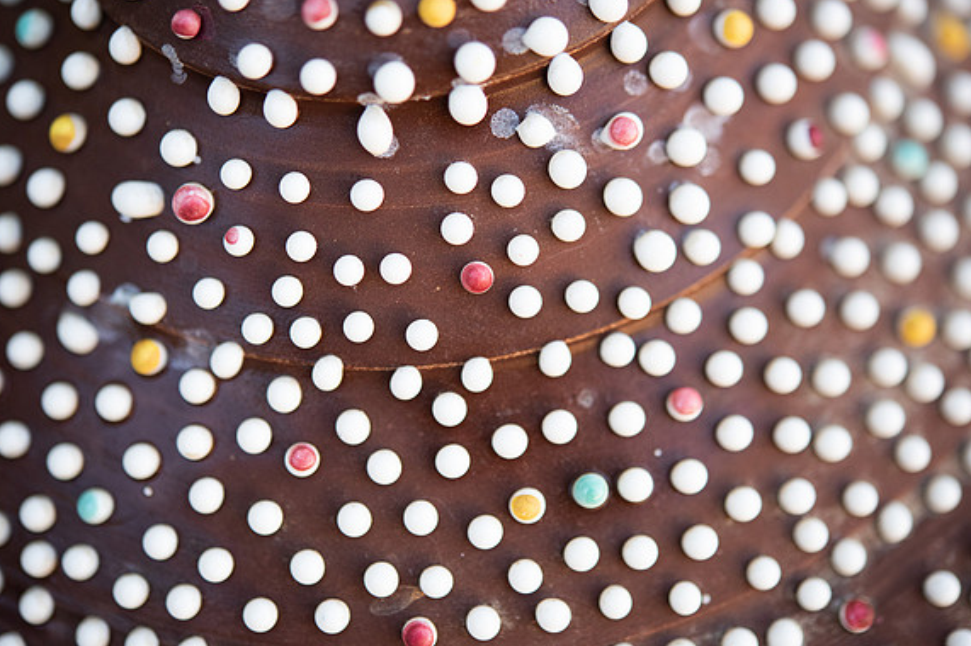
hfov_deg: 32.9
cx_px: 481
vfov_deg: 22.2
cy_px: 322
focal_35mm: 61
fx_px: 1644
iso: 800
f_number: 3.3
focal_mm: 60
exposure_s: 1/400
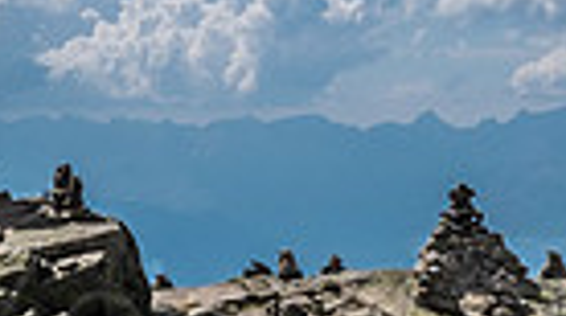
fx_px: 2382
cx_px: 611
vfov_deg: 7.5
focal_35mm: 159
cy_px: 359
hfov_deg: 13.3
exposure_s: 1/3500
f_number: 5.6
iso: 200
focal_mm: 24
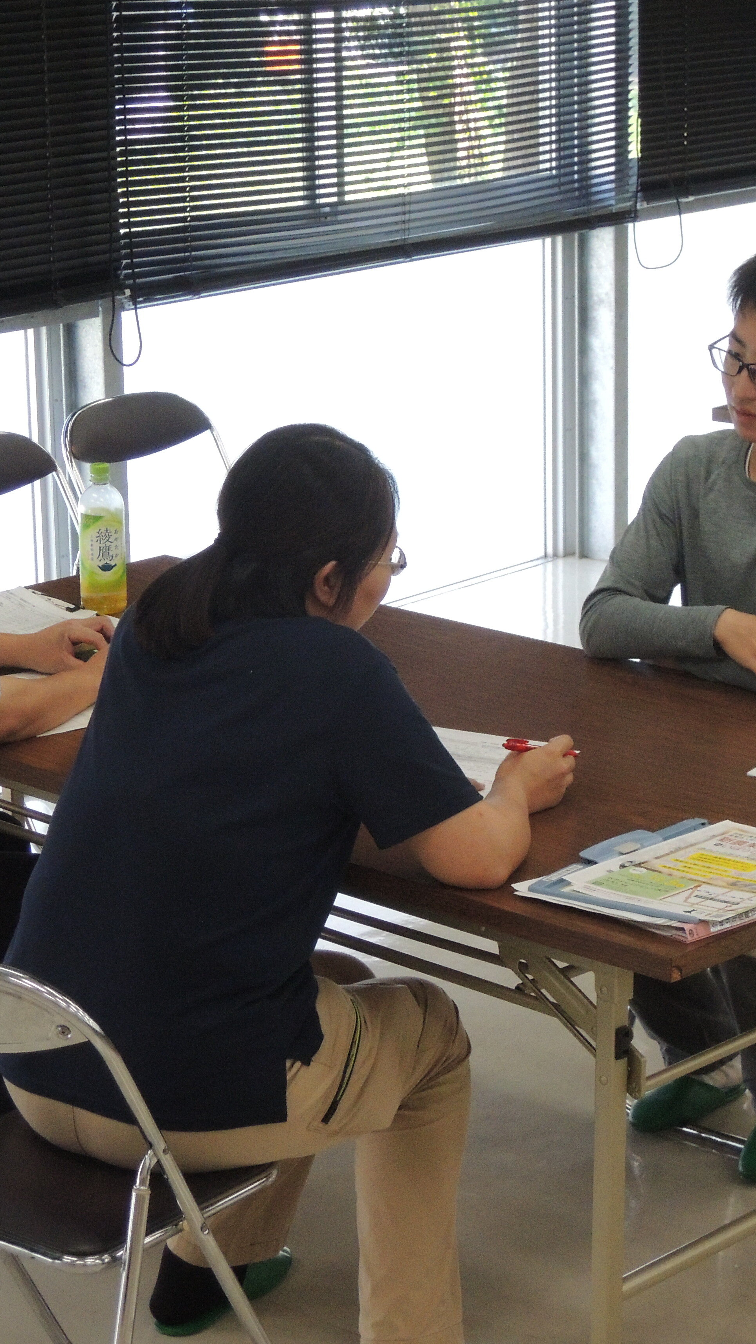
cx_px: 370
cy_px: 667
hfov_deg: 13.3
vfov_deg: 23.4
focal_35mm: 91
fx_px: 3243
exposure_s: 1/160
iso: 800
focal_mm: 11.1
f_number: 3.7
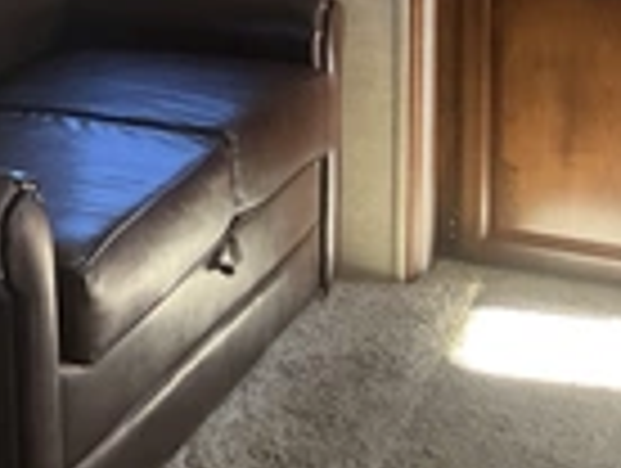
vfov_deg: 16.7
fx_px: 1510
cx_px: -270
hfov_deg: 20.4
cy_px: -126
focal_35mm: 84
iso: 64
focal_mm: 3
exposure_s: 1/98
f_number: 1.8
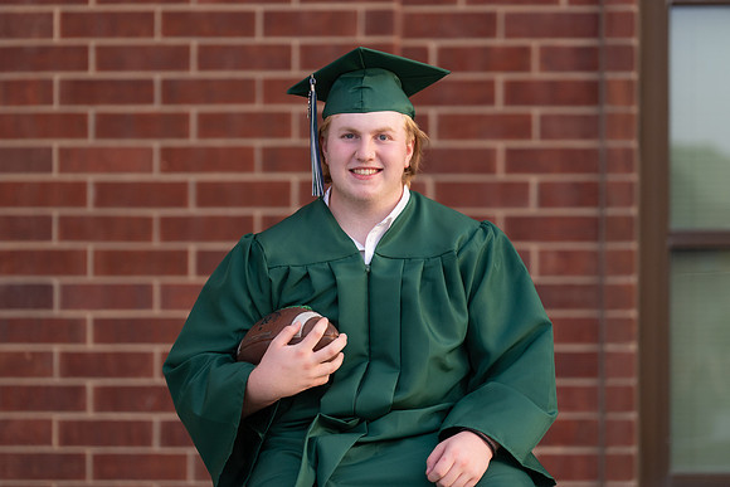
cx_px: 388
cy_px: 213
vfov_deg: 7.7
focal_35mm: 178
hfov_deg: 11.6
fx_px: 3604
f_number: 2.8
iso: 400
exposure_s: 1/640
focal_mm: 153
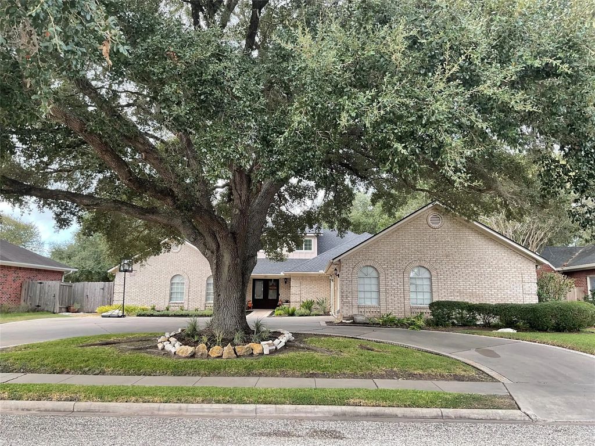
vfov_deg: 48.2
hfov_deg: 61.7
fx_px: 498
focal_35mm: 29
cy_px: 223
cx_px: 298
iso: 16
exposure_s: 1/176
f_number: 1.8
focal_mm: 3
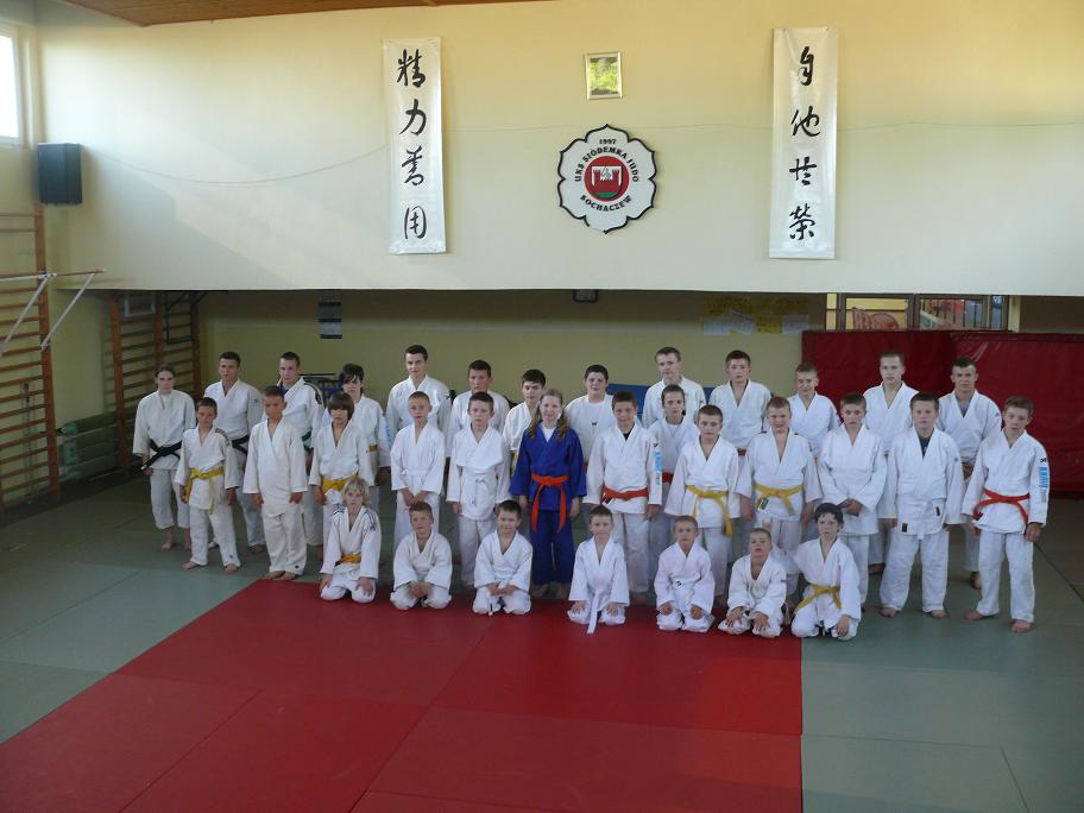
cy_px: 406
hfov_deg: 52.6
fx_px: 1096
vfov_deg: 40.7
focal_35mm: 35
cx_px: 542
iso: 200
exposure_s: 1/30
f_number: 2.8
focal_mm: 7.4
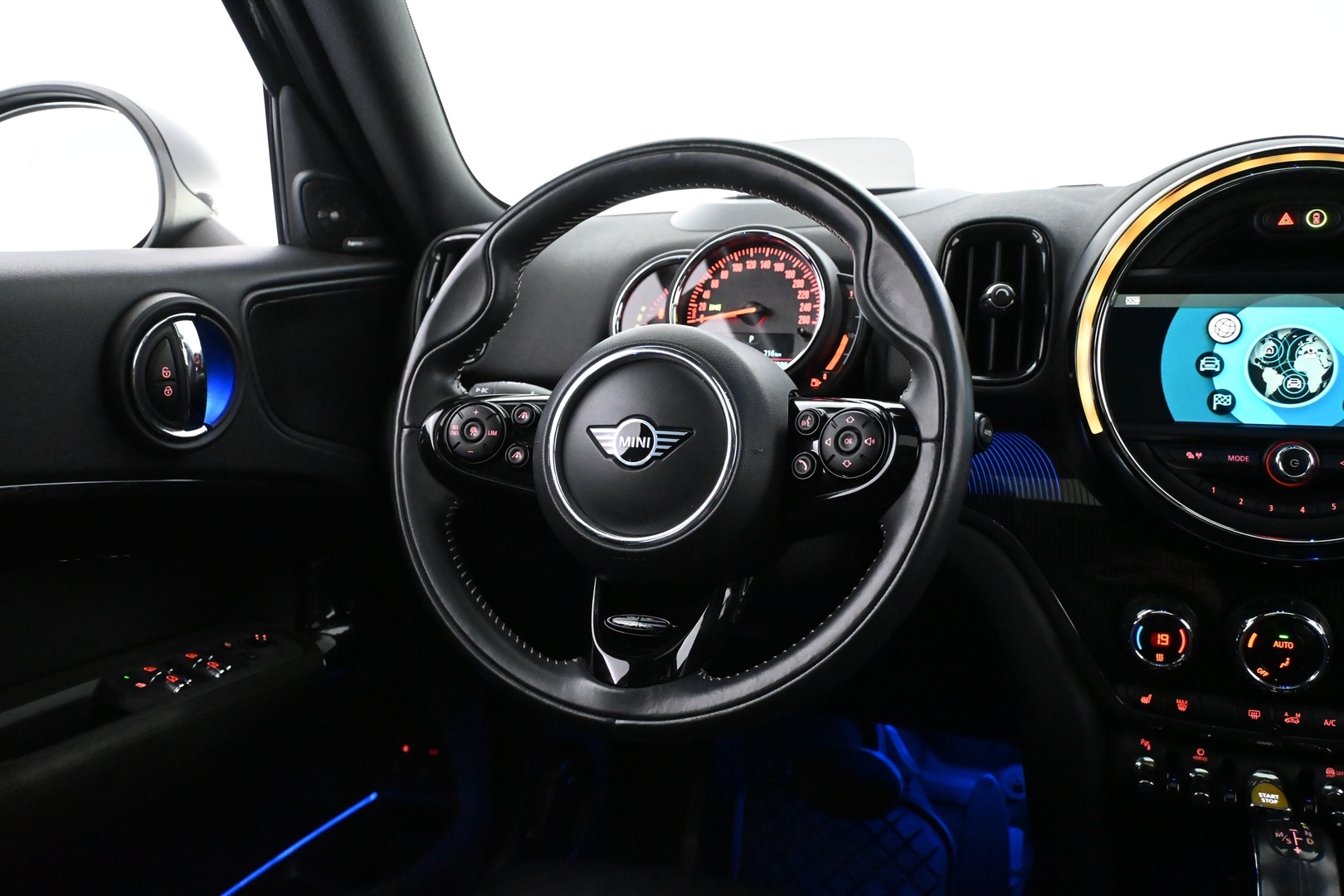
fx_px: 1148
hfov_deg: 60.7
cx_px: 672
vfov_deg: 42.6
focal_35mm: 31
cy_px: 448
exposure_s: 1/60
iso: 8000
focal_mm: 20.5
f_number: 3.8
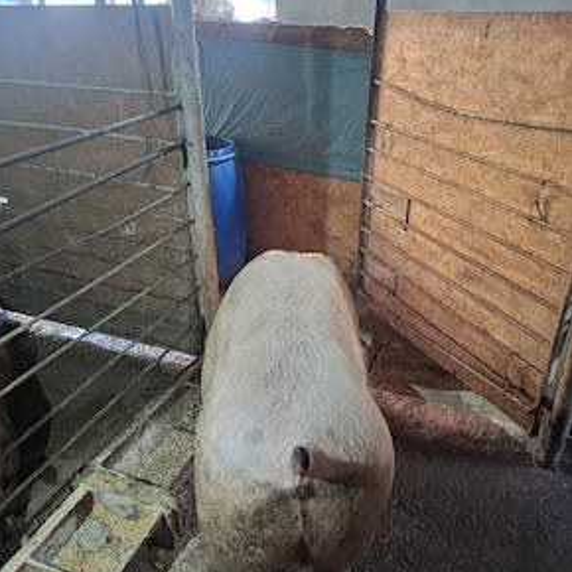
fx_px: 523
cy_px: 325
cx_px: 278
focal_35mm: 28
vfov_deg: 57.1
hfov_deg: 57.3
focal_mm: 5.54
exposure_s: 1/33
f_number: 1.8
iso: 400
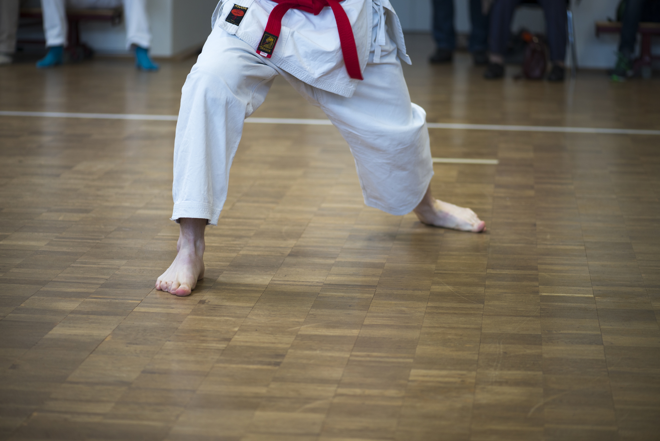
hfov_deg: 19.5
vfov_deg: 13.0
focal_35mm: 105
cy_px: 220
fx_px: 1925
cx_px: 330
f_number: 2.8
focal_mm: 105
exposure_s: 1/125
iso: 320
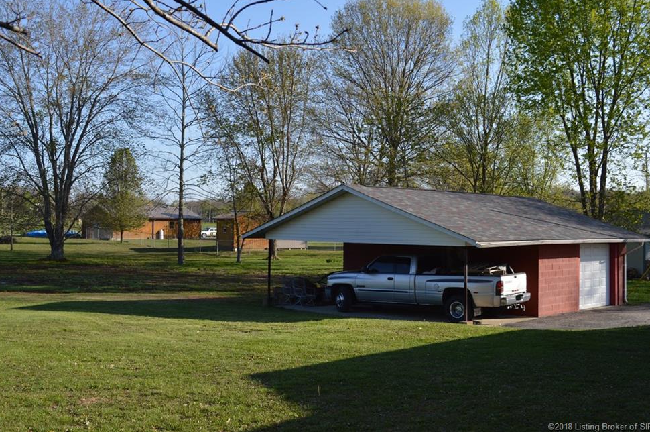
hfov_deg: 50.7
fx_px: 685
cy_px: 205
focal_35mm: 38
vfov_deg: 35.0
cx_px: 338
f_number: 7.1
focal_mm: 24
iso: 100
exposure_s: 1/200
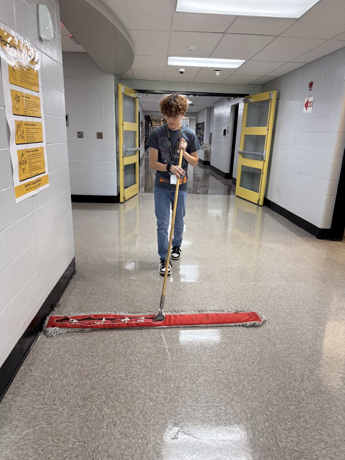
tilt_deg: -19.3
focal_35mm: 24
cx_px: 172
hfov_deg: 56.8
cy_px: 230
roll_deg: -4.7
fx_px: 319
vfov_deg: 71.6
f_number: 1.78
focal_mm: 6.76
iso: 125
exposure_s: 1/60
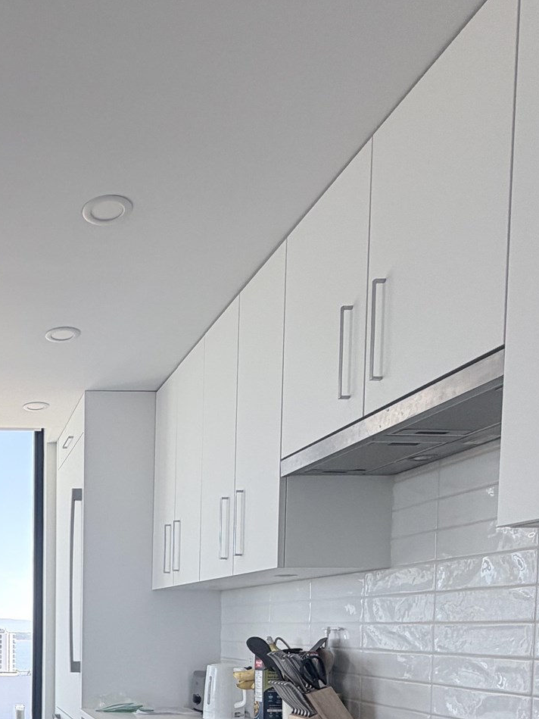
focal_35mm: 34
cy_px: 677
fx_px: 706
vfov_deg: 47.2
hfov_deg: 36.7
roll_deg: -0.9
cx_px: -21
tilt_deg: -3.7
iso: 50
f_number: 2.2
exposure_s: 1/121
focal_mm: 2.22
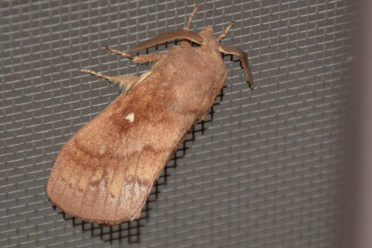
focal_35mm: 210
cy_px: 124
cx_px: 186
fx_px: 2169
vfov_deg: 6.5
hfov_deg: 9.8
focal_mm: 140
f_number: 7.1
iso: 320
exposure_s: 1/60
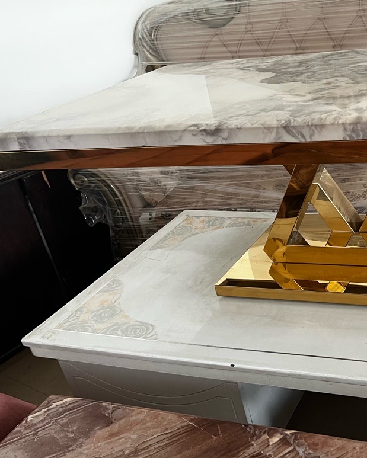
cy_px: 239
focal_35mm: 42
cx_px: 348
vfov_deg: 43.8
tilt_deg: -26.7
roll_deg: +8.1
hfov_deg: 33.3
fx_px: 570
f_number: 1.5
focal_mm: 5.7
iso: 200
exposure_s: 1/60
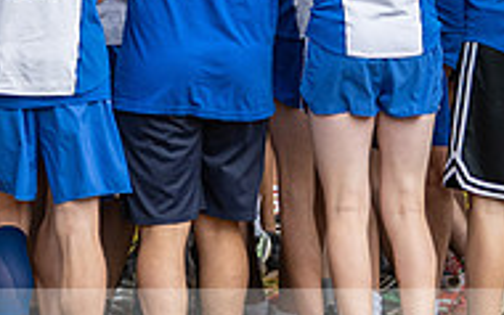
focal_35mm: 328
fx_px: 4508
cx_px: -16
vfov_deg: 4.0
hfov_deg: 6.4
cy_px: 155
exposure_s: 1/800
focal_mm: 70
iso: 280
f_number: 2.8
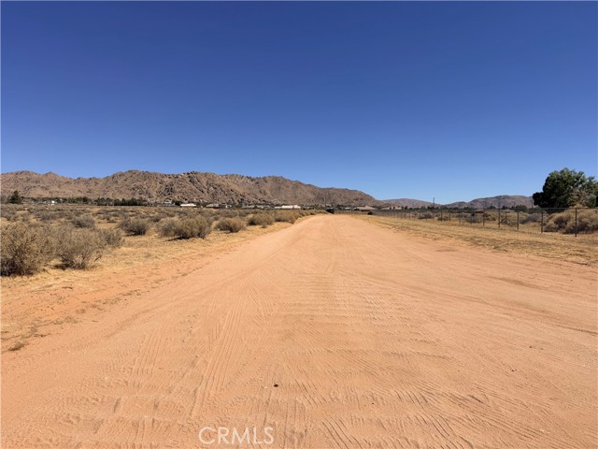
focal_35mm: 24
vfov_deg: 56.8
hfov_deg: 71.6
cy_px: 224
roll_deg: -0.7
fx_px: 415
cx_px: 299
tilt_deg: -0.6
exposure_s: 1/11905
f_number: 1.78
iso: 80
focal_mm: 6.76
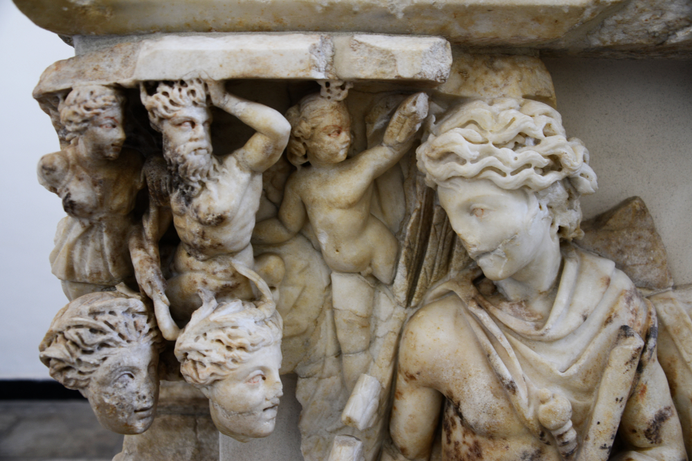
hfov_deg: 54.4
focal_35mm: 35
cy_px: 230
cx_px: 346
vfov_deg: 37.9
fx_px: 673
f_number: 3.8
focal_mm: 35
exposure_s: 1/13
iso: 250
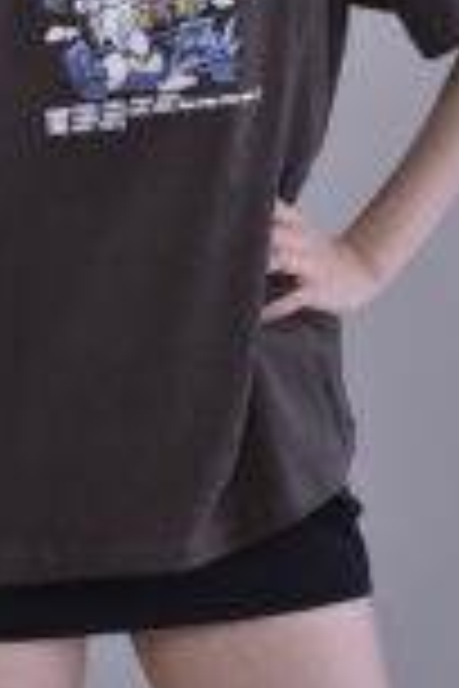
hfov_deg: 4.2
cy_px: -22
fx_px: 6234
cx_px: 38
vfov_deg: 6.3
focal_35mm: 326
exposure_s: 1/200
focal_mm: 125
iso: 400
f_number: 9
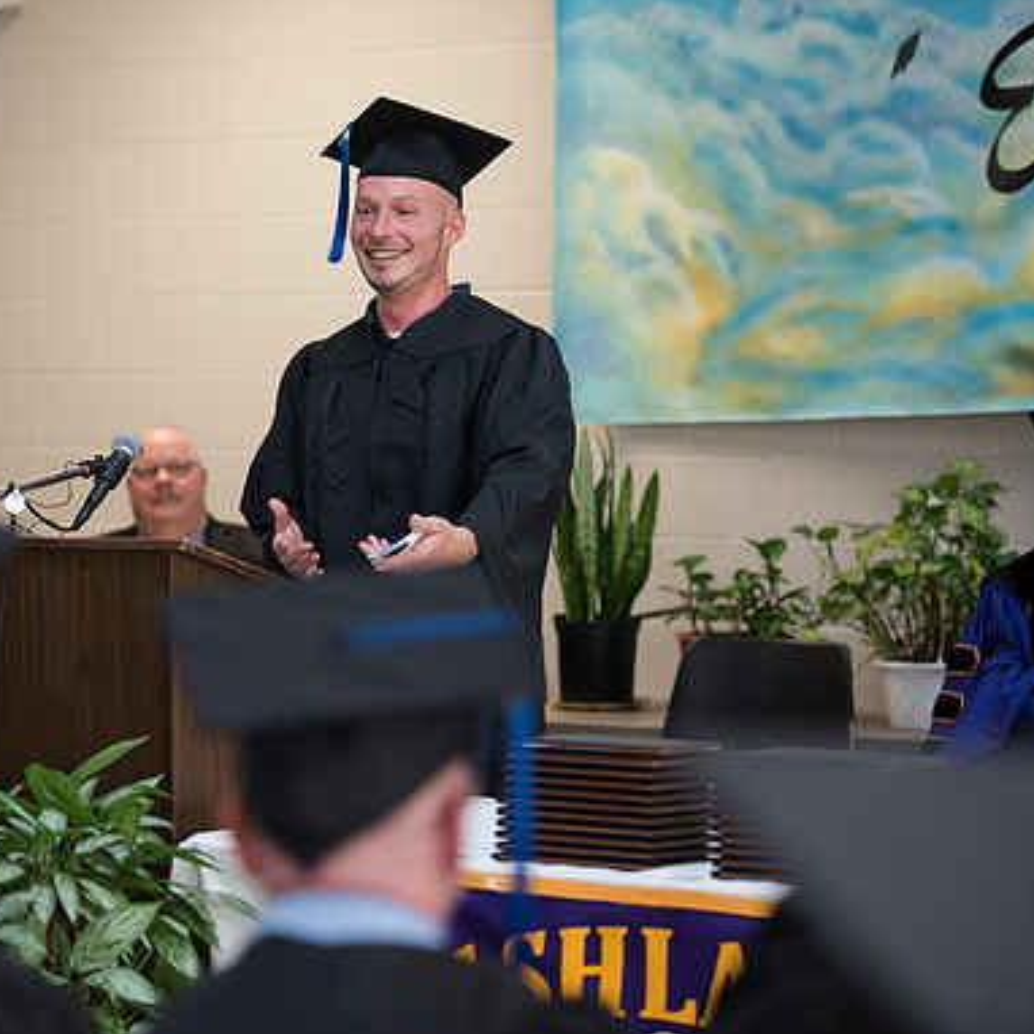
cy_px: 516
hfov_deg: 13.5
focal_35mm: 129
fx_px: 4360
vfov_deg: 13.5
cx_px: 268
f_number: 2.8
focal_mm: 100
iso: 2500
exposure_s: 1/200
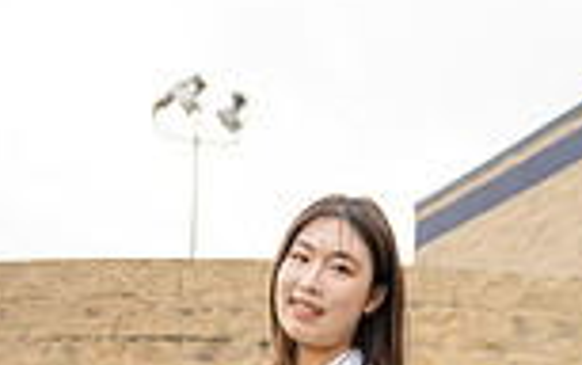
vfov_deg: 11.2
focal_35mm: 102
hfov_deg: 20.1
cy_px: 802
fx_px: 1620
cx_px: 114
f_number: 4
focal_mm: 34
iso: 100
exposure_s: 1/250
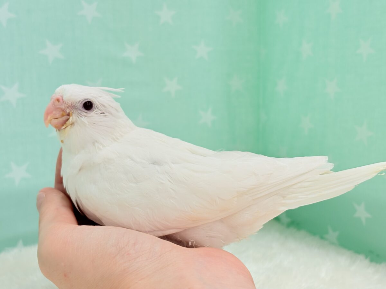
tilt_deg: -6.5
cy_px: 144
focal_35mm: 52
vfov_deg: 28.0
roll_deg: +1.1
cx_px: 193
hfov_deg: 36.8
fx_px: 580
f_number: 1.6
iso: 64
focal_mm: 5.96
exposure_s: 1/100
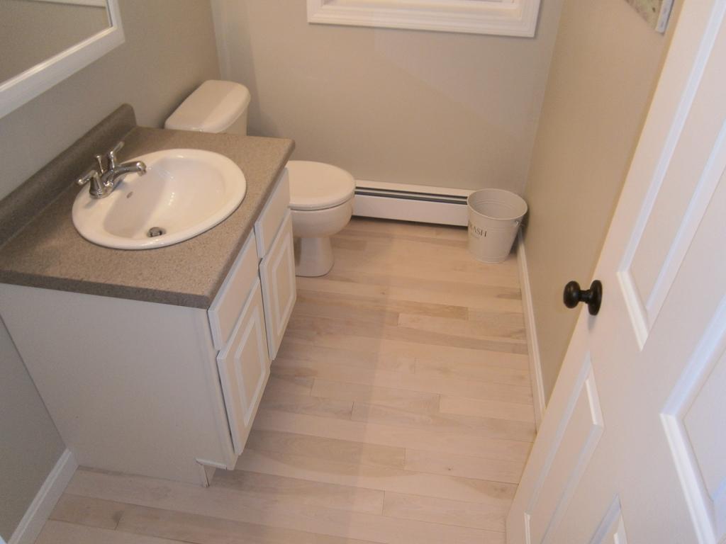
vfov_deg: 53.1
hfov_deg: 67.3
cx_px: 363
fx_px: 545
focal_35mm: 26
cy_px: 272
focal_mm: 4.7
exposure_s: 1/30
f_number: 2.8
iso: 125
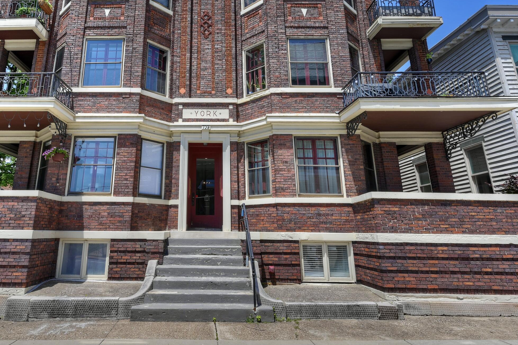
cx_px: 202
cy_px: 126
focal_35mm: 24
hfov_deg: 73.3
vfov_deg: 52.9
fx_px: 342
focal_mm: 15.5
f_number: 11
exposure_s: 1/40
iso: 100
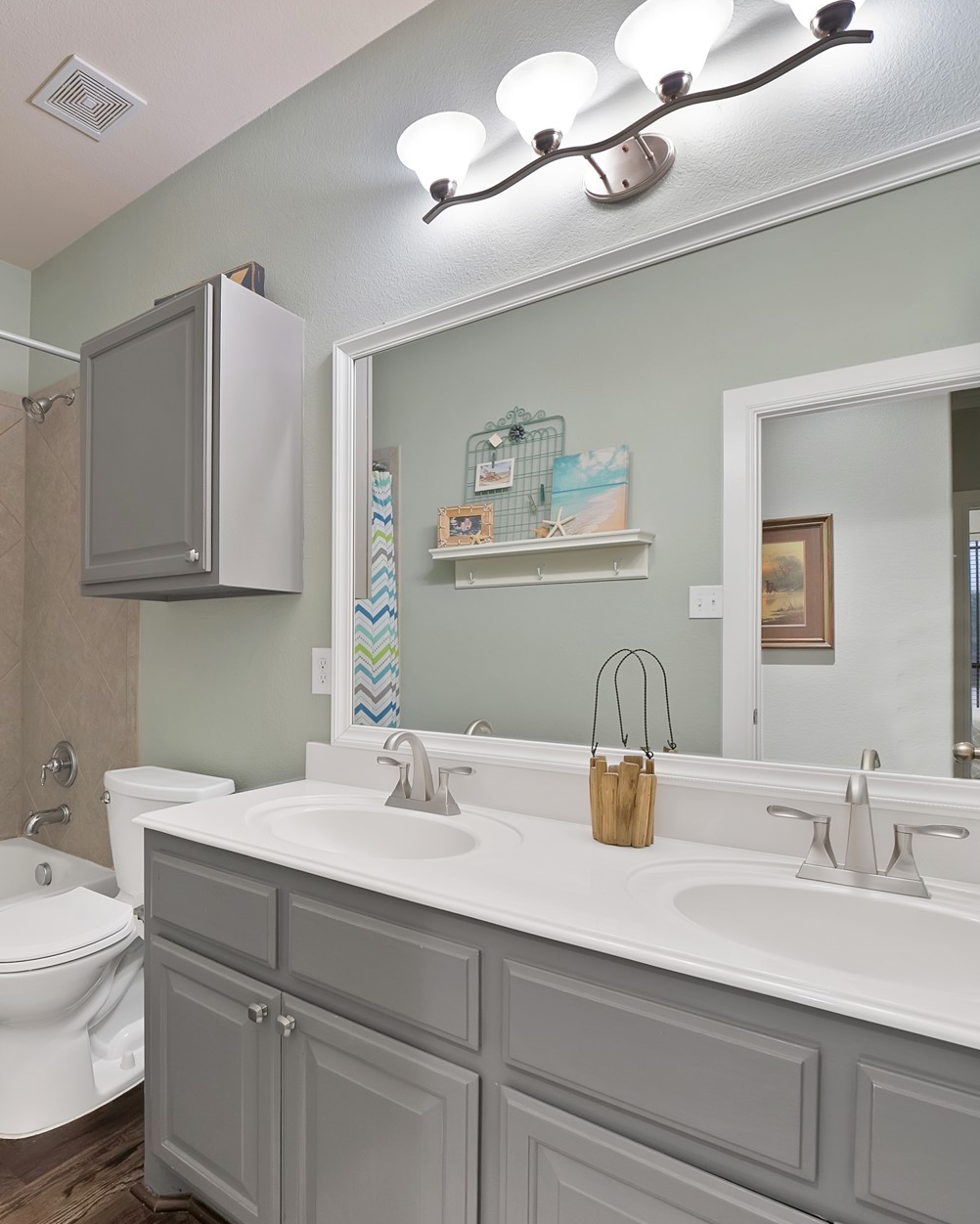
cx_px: 334
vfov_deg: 86.3
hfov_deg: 71.8
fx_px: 652
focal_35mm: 18
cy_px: 641
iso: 640
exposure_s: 1/1.25
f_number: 9
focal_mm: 12
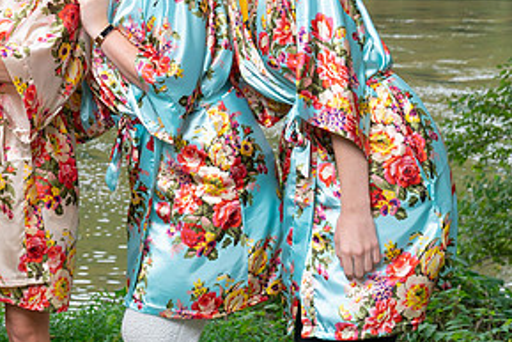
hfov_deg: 22.2
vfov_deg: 15.3
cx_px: -9
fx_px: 1252
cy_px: 5
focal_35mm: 88
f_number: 5.6
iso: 320
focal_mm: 40
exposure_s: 1/200
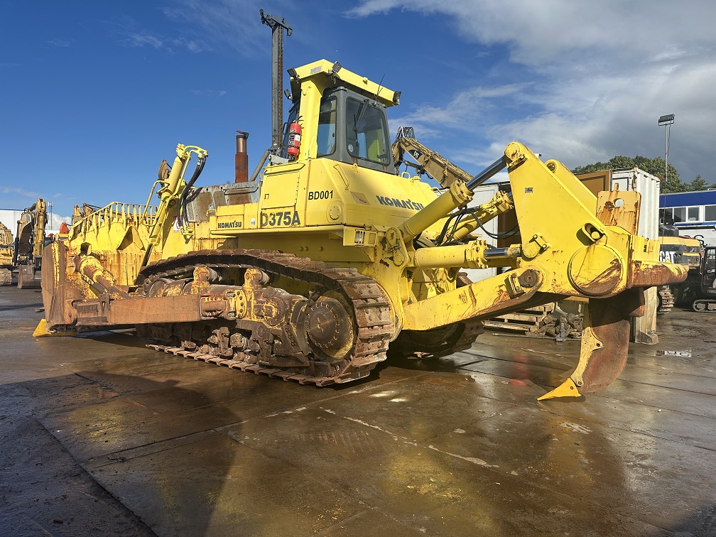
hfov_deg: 71.6
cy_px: 268
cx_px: 358
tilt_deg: -0.8
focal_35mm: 24
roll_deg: -0.2
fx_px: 496
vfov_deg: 56.8
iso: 80
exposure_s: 1/3472
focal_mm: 6.86
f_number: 1.78
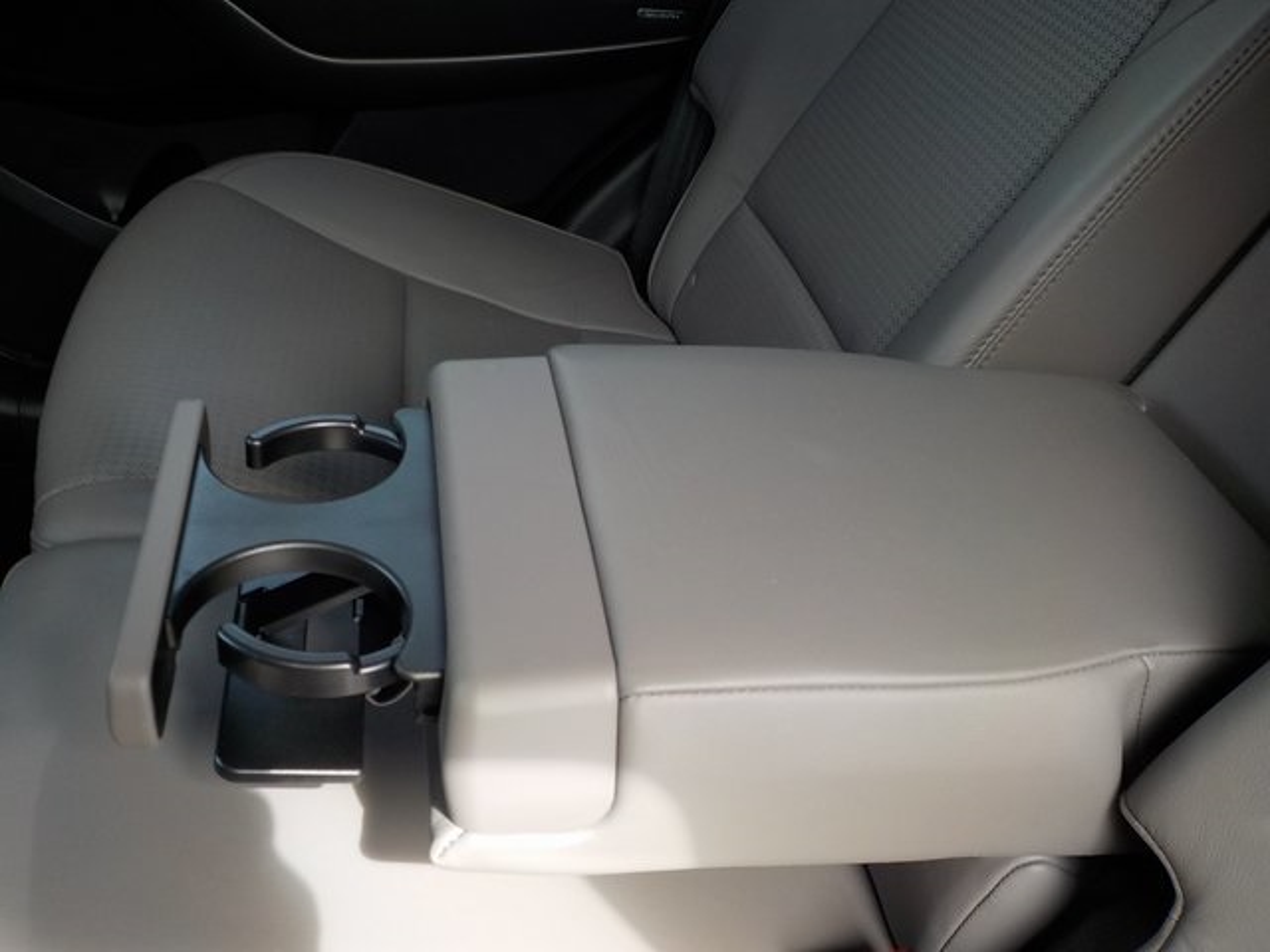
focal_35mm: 30
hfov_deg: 60.0
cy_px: 476
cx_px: 635
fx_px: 1101
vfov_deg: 46.8
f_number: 3.3
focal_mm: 4.1
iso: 125
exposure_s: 1/60
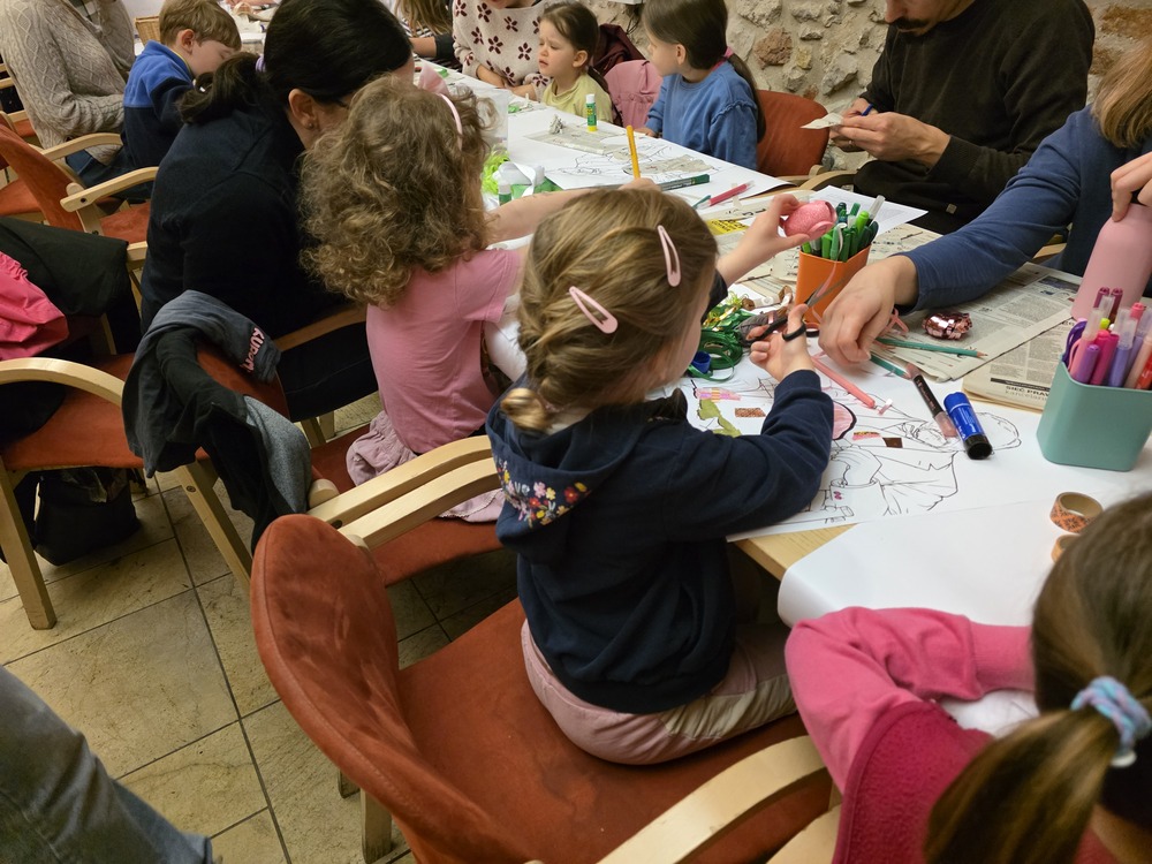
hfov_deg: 73.9
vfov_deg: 58.9
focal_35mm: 23
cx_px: 576
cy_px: 432
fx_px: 765
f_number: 1.7
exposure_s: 1/100
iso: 1600
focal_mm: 6.3
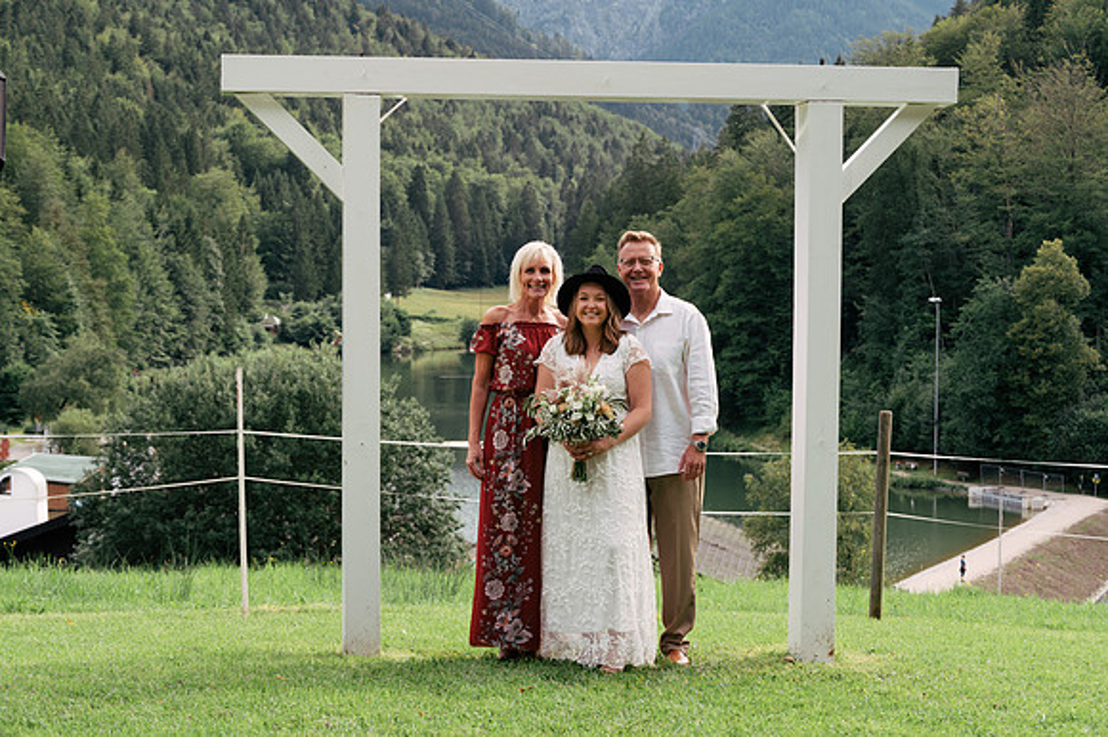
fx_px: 2153
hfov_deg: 28.9
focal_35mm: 70
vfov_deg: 19.4
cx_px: 554
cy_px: 368
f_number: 8
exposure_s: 1/250
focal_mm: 70
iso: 500
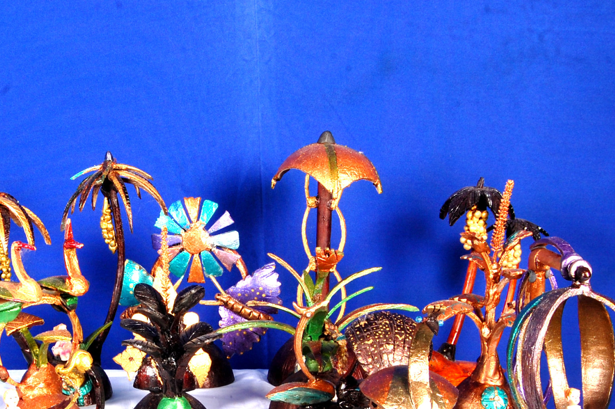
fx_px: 1451
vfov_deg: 15.9
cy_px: 333
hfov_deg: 23.7
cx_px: 151
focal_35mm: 85
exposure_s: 1/125
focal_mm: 34
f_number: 14
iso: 200
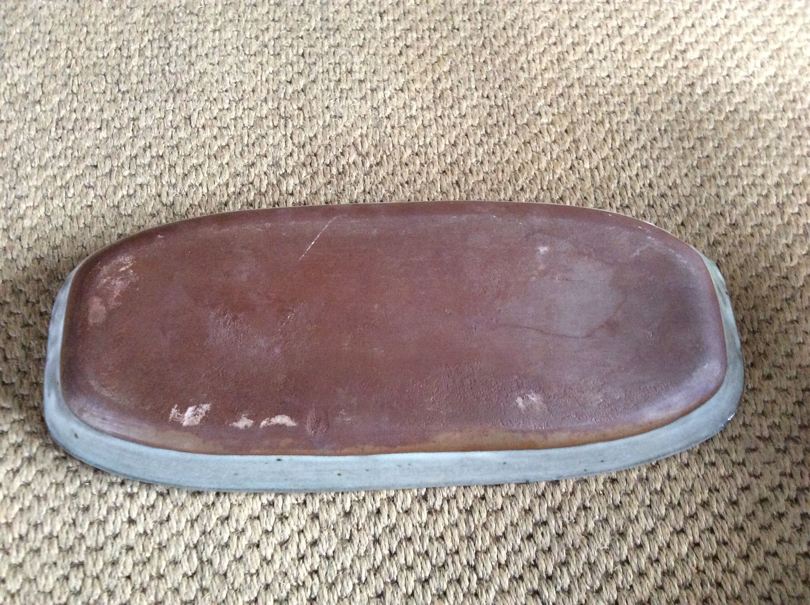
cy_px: 302
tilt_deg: -69.6
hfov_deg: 56.9
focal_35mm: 32
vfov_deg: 44.1
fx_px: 748
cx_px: 405
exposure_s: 1/17
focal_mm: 3.3
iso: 250
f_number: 2.4
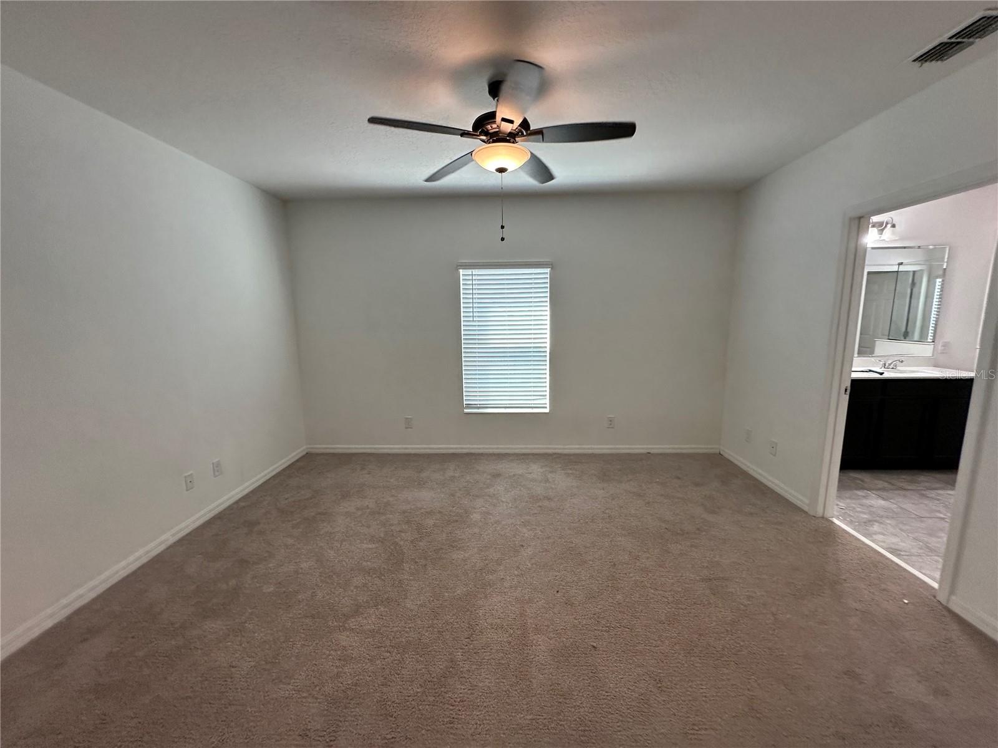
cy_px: 374
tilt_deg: -10.3
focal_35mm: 14
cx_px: 499
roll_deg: -0.7
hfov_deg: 102.1
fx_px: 404
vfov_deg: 85.7
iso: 160
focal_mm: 2.22
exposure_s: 1/120
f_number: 2.2
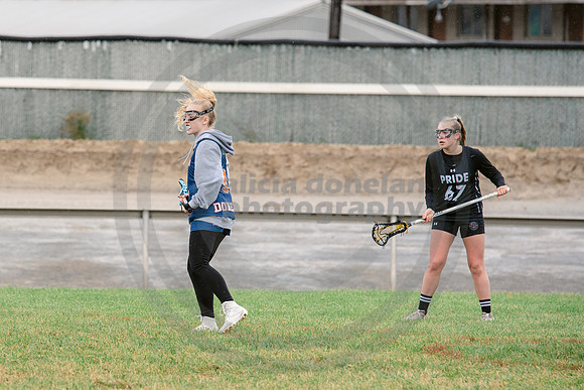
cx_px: 132
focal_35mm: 351
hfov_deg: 5.9
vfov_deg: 3.9
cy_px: 245
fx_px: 5695
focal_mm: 200
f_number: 4.5
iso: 400
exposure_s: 1/1250
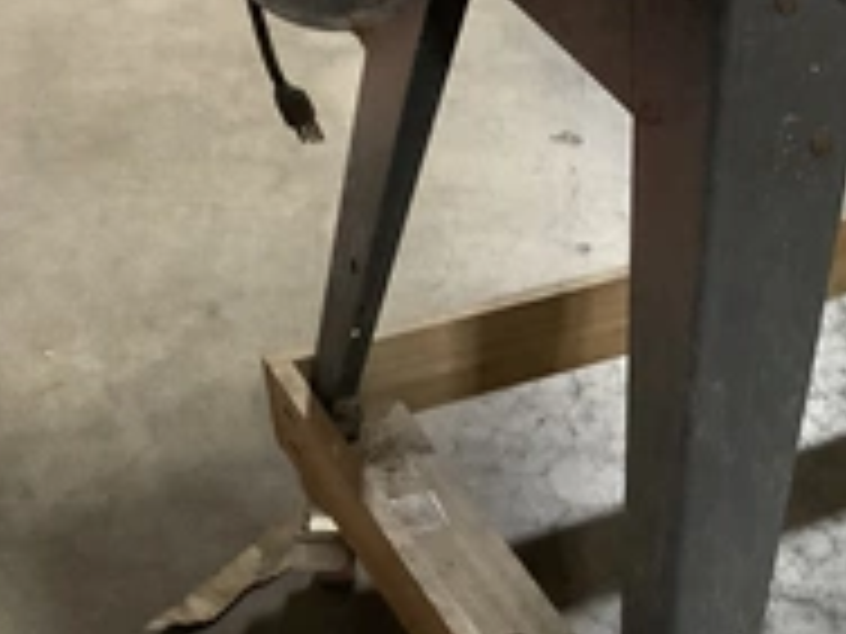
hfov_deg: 27.5
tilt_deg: -47.1
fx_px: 1613
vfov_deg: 21.3
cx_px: 864
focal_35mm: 66
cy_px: 670
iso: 640
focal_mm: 3.3
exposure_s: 1/24
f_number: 2.4
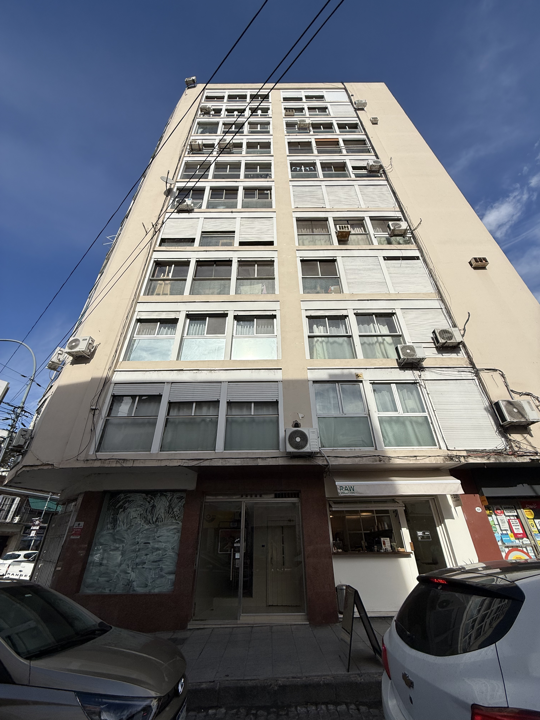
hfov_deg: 85.7
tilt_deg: +32.7
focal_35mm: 14
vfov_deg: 102.1
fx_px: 291
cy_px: 360
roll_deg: +0.2
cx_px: 270
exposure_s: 1/3891
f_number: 2.2
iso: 50
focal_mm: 2.22
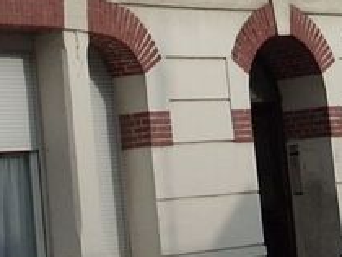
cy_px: -262
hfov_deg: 11.2
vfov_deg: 8.1
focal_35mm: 176
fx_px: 1741
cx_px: 212
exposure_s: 1/420
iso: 64
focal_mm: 6.2
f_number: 5.6
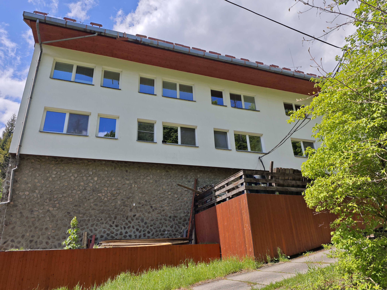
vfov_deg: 58.9
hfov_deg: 73.9
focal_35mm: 23
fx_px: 257
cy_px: 145
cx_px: 194
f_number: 1.6
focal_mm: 6.55
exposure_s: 1/4370
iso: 50
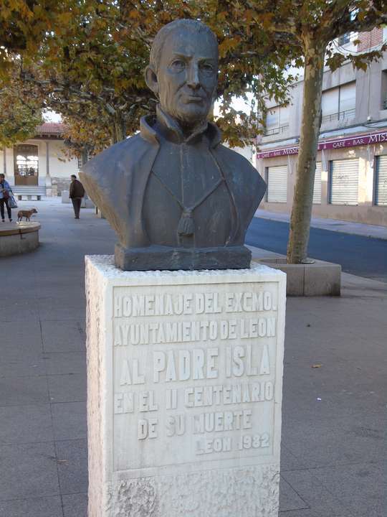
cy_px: 258
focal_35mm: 40
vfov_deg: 46.8
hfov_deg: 36.0
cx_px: 194
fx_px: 596
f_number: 3.9
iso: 80
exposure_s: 1/30
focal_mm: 7.1
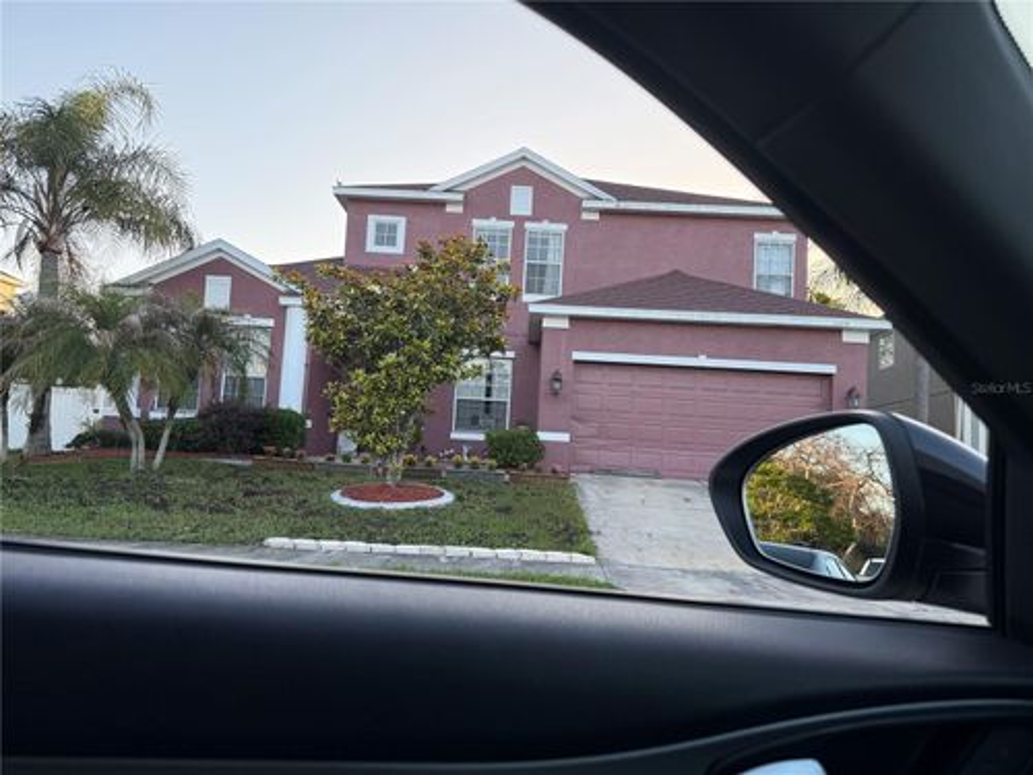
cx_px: 516
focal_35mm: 24
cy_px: 388
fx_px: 716
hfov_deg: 71.6
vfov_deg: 56.8
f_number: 1.78
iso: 100
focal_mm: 6.76
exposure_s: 1/622
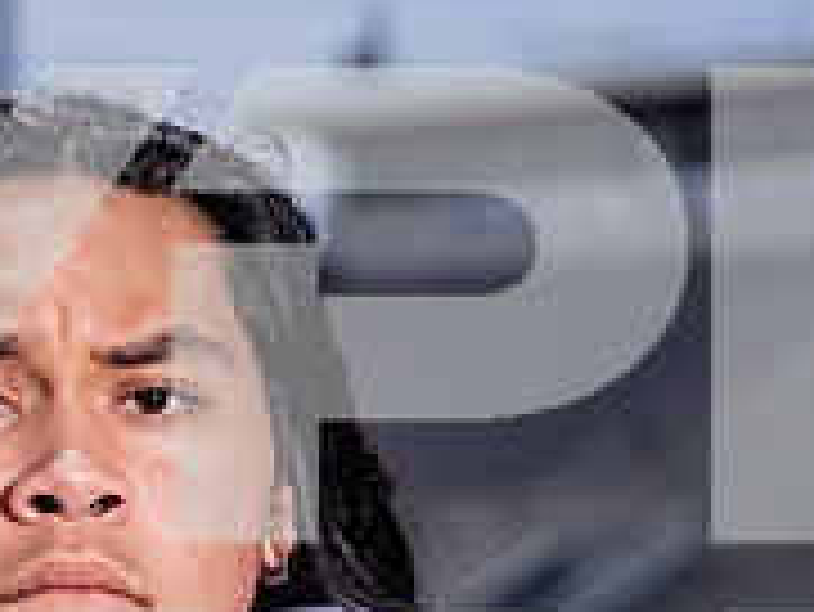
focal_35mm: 217
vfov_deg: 6.8
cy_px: 853
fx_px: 5106
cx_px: 99
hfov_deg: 9.1
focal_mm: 70
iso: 100
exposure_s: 1/1250
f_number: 4
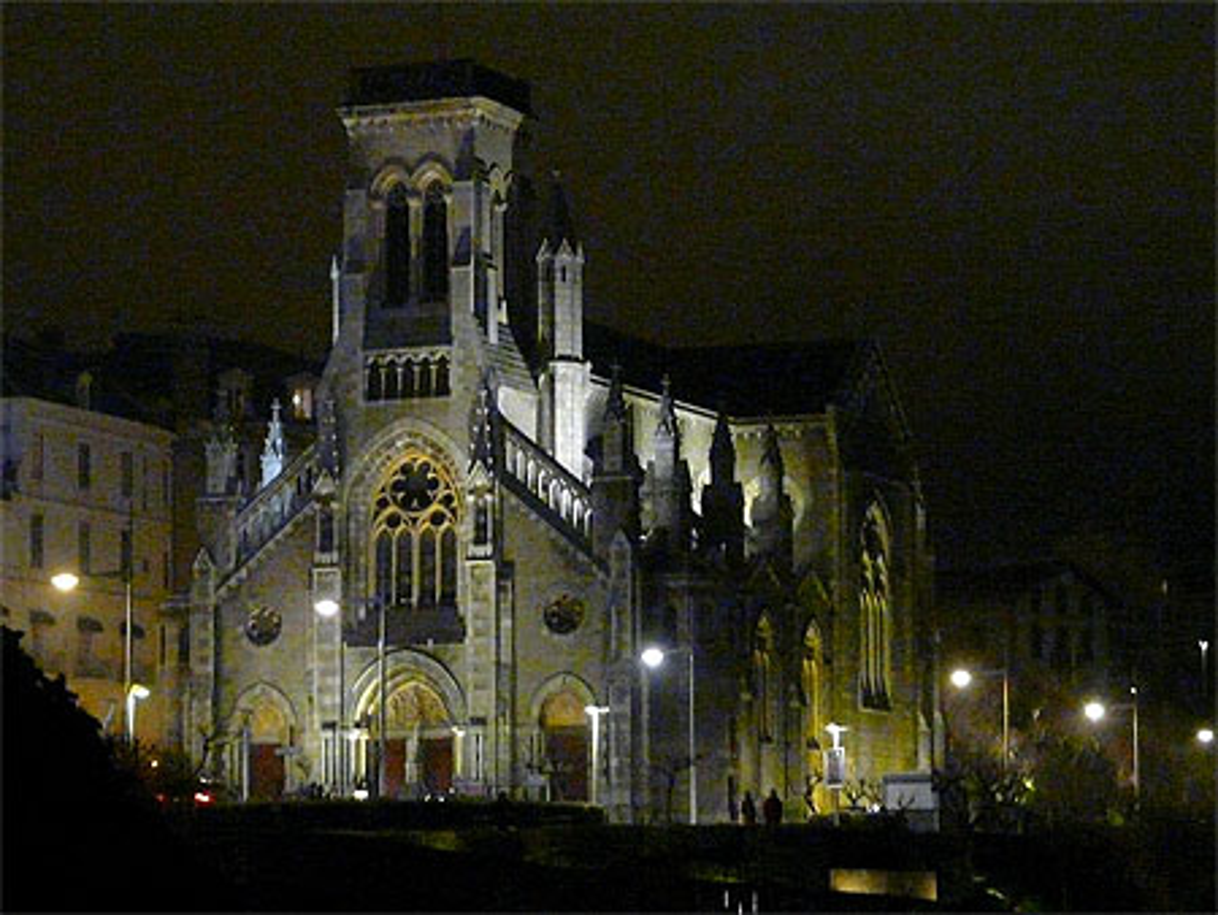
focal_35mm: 132
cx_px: 609
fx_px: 4647
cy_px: 458
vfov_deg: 11.2
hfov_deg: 14.9
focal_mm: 13.6
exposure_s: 1/8
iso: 800
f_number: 3.6
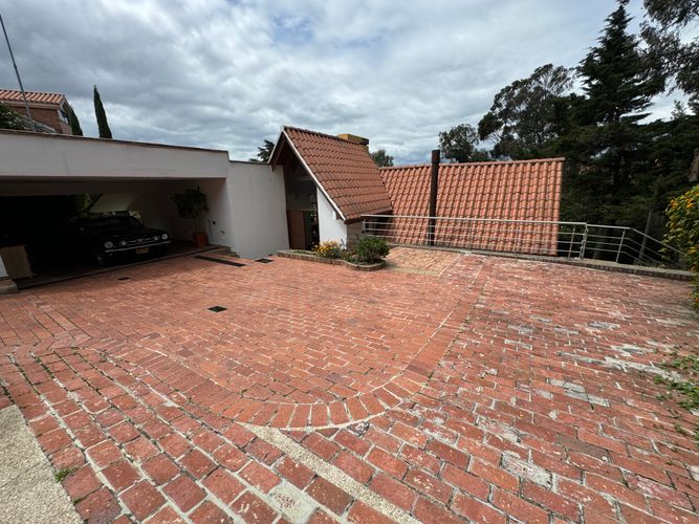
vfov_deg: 85.7
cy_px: 262
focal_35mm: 14
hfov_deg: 102.1
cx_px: 350
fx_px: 283
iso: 50
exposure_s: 1/1927
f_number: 2.2
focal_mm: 2.22
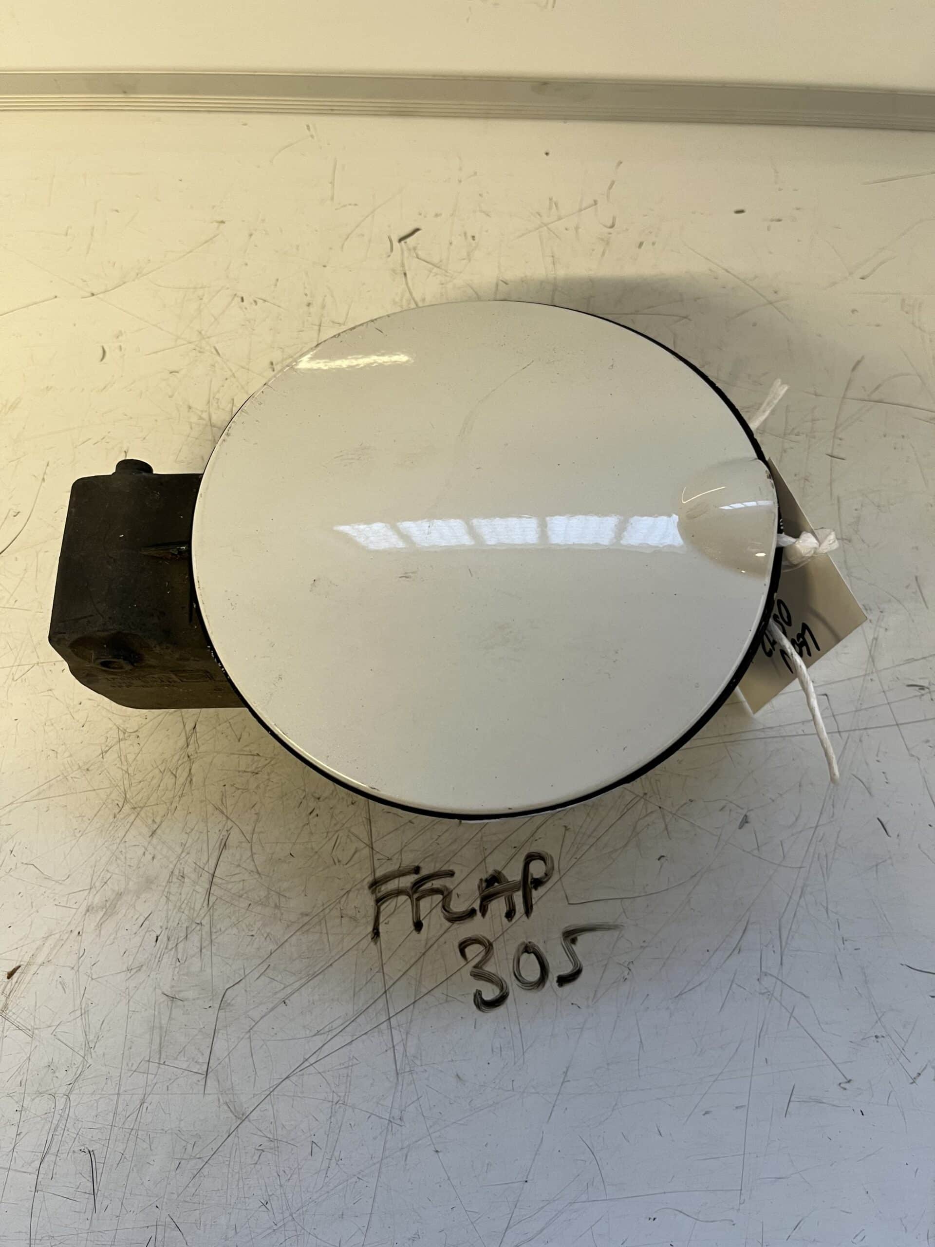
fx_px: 936
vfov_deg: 67.3
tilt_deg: -68.0
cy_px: 624
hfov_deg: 53.1
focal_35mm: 26
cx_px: 468
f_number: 1.6
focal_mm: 5.1
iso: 64
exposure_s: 1/50
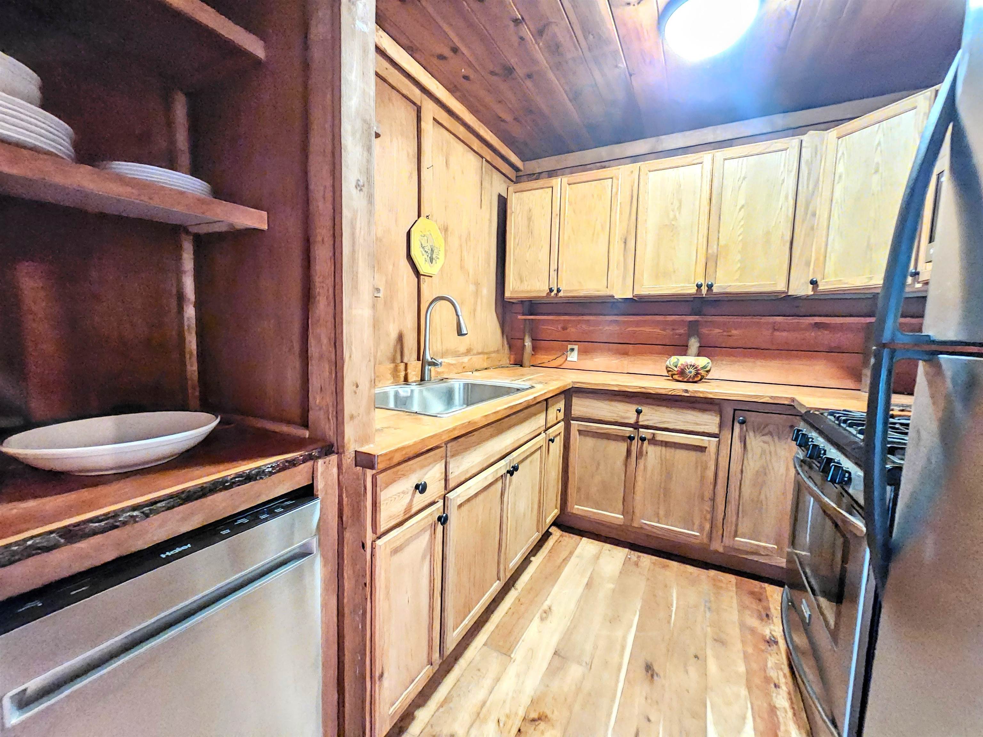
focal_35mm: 13
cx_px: 492
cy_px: 368
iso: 4000
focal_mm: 2.2
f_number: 2.2
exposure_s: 1/17.2
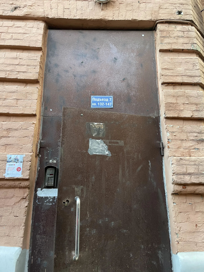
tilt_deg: +15.4
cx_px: 102
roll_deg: -0.7
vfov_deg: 67.3
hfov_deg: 53.1
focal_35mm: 26
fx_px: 204
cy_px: 136
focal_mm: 4.2
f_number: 1.6
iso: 125
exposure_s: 1/78
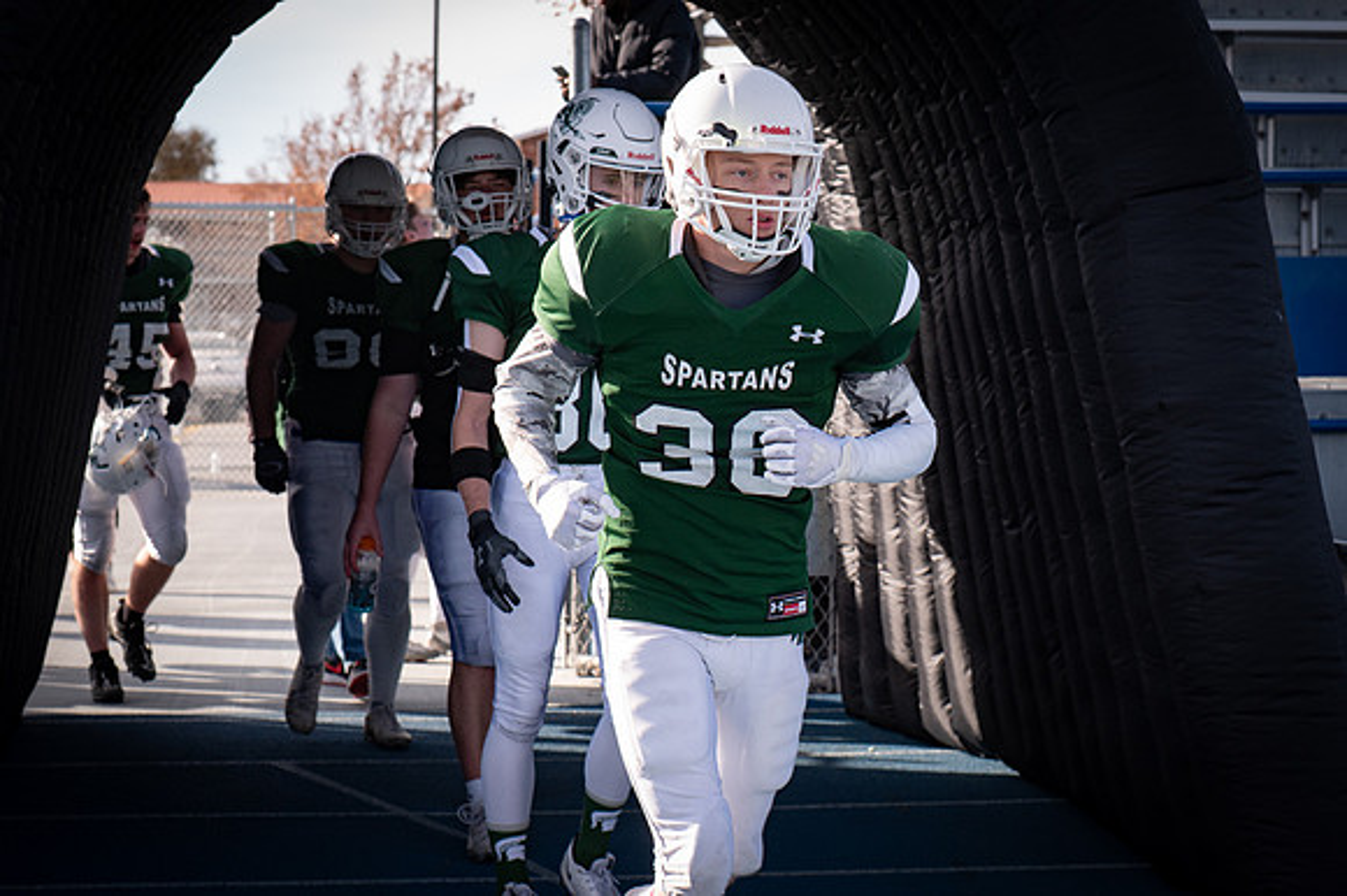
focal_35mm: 96
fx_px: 3590
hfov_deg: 21.2
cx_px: 828
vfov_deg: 14.2
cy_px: 463
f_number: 5.6
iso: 500
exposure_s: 1/640
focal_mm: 75
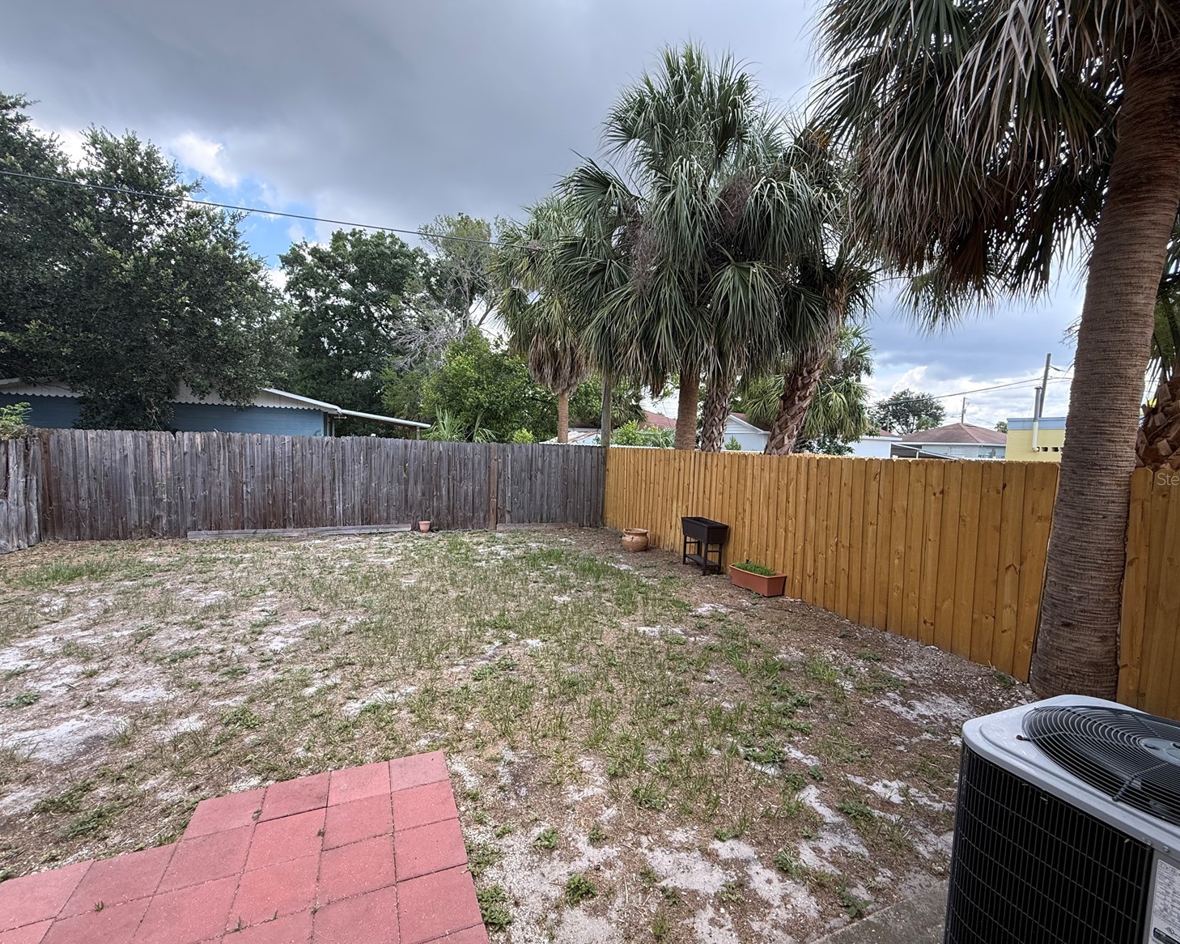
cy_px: 478
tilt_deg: -3.9
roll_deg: -1.5
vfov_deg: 84.0
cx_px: 586
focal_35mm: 15
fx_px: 524
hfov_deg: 96.8
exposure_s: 1/357
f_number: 2.2
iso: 64
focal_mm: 2.22
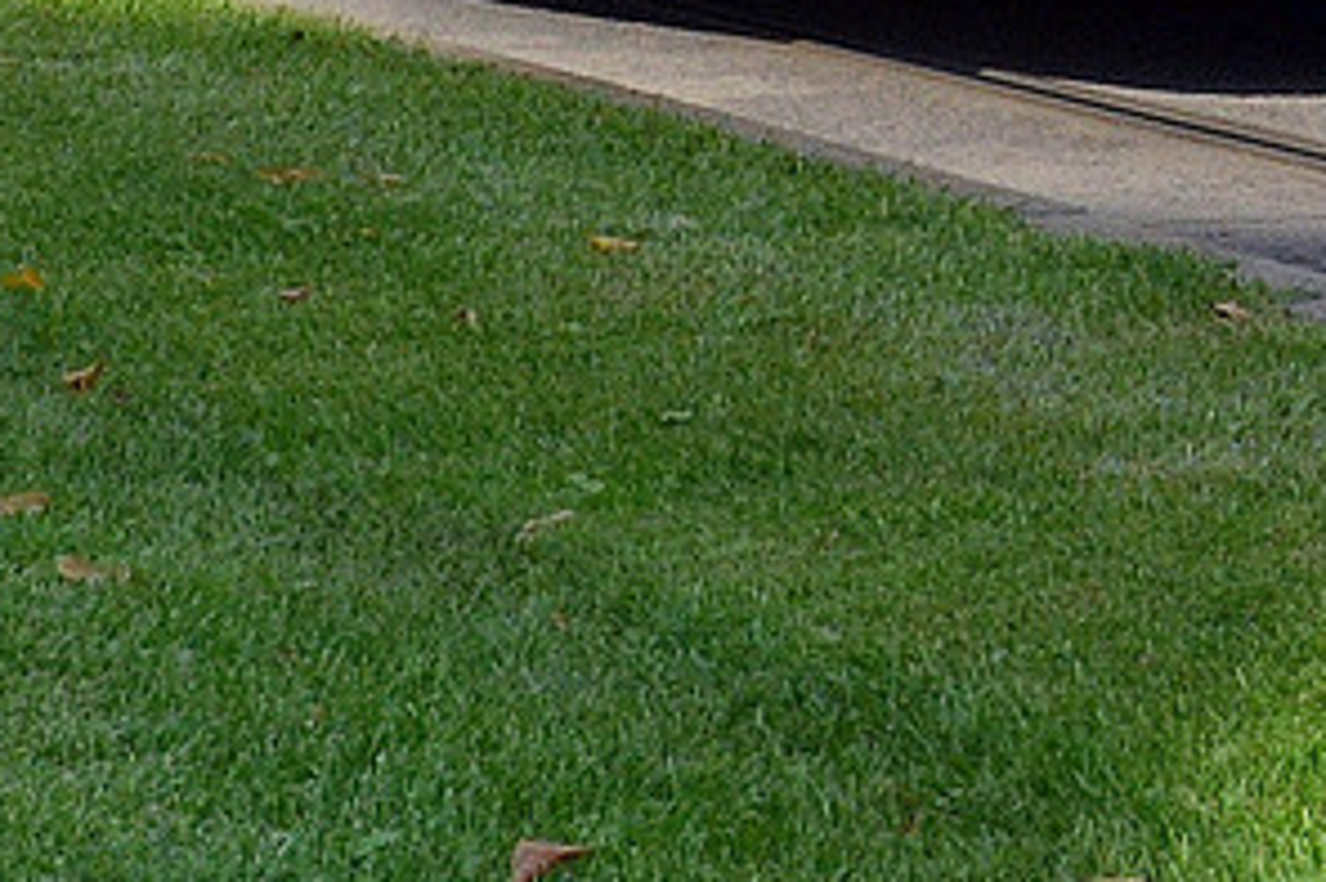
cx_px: 1371
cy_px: -1115
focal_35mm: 204
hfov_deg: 10.0
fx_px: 7518
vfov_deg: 6.4
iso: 400
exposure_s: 1/1250
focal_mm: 21
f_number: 5.6
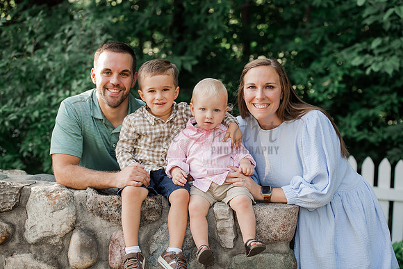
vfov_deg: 19.5
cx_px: 202
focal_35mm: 70
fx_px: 784
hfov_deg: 28.8
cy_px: 134
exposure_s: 1/250
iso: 320
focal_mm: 70
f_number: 4
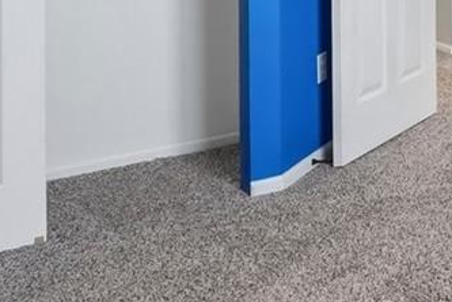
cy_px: -155
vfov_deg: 17.1
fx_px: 904
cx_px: 776
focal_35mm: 72
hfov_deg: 20.9
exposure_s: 1/4
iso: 800
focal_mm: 10
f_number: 8
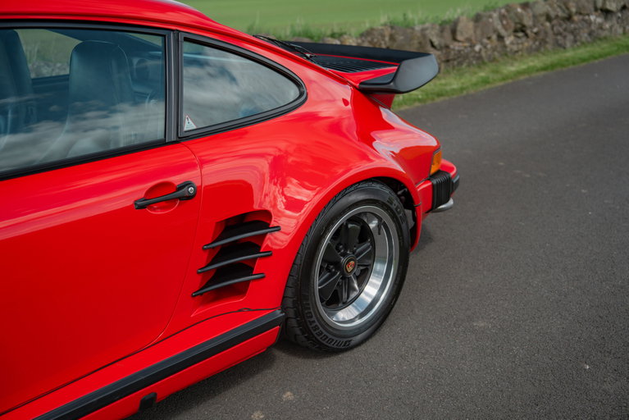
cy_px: 210
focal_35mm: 41
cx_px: 314
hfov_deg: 47.4
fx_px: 717
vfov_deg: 32.7
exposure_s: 1/1000
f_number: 2.8
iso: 100
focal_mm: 41
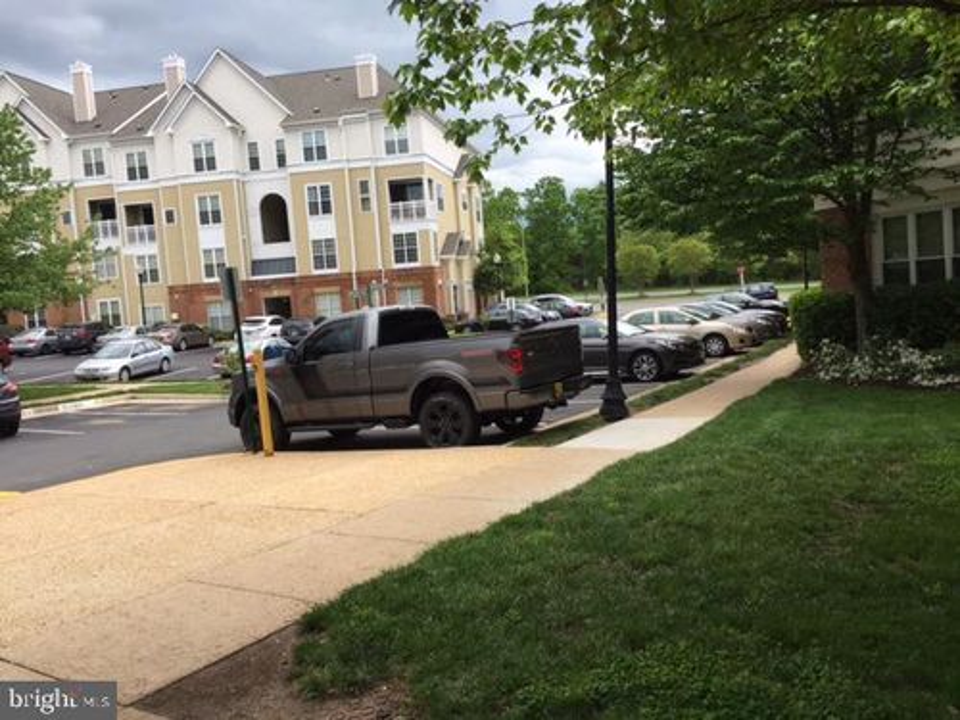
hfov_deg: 61.7
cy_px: 360
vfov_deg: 48.2
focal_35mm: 29
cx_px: 480
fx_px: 804
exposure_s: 1/942
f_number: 2.2
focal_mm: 4.15
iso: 32
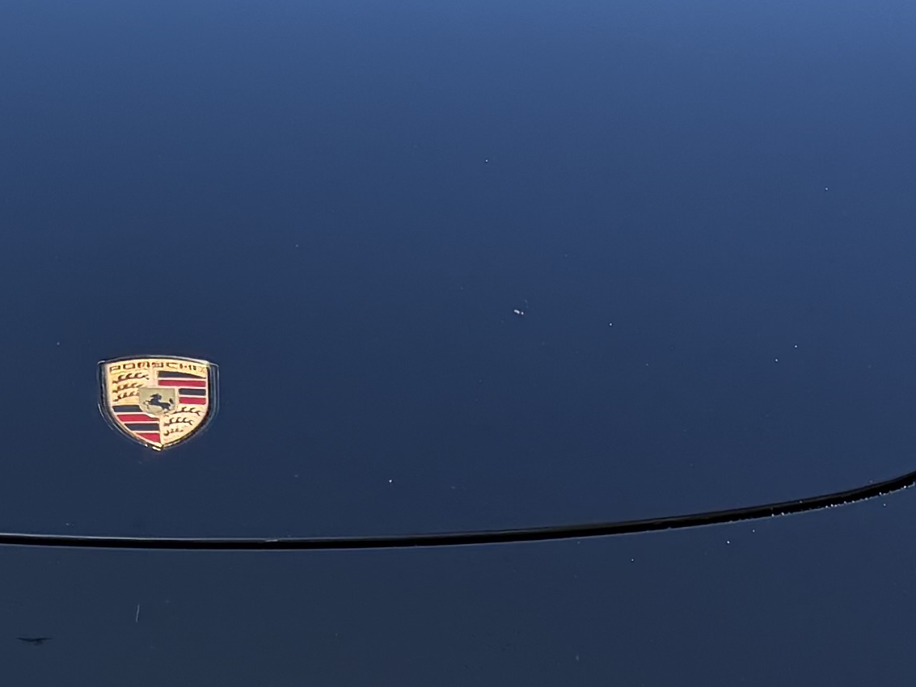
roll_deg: -1.0
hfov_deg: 16.1
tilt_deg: -10.3
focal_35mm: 121
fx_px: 3202
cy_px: 372
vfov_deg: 12.2
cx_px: 81
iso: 100
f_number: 1.78
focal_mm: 6.76
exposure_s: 1/1689
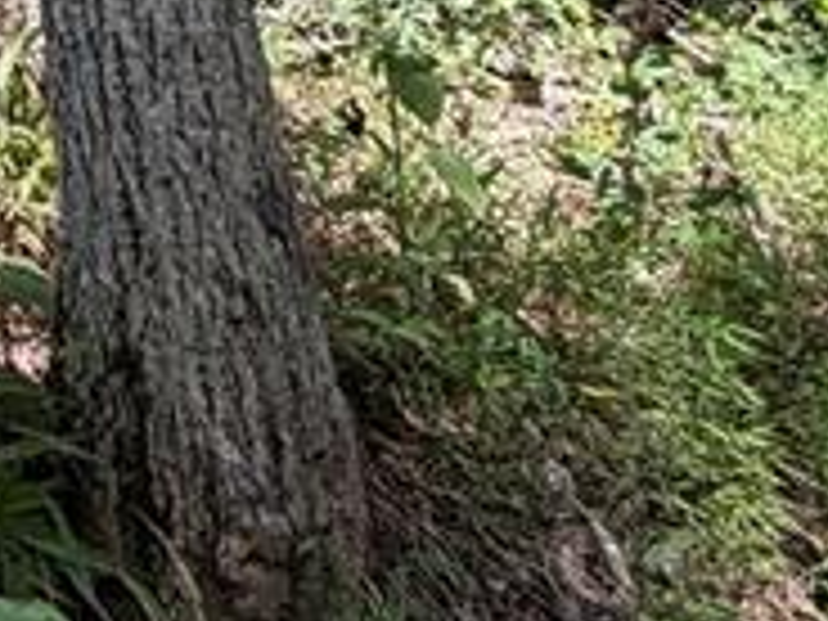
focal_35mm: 78
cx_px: -752
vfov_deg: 14.3
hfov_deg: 18.3
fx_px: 1866
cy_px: -765
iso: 50
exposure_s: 1/183
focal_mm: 2.22
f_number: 2.2
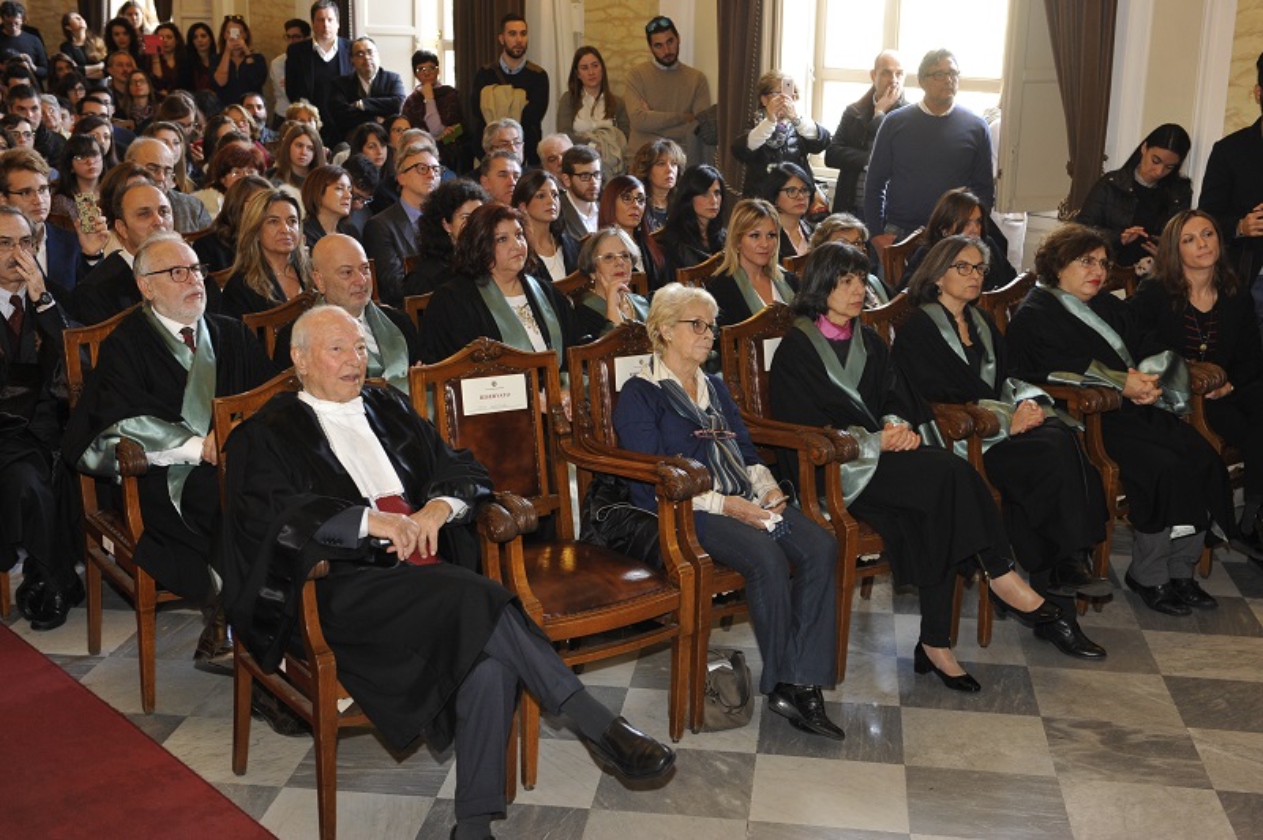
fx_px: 1823
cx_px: 632
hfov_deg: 38.2
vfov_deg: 25.9
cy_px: 420
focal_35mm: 52
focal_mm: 52
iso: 1250
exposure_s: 1/80
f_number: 5.6
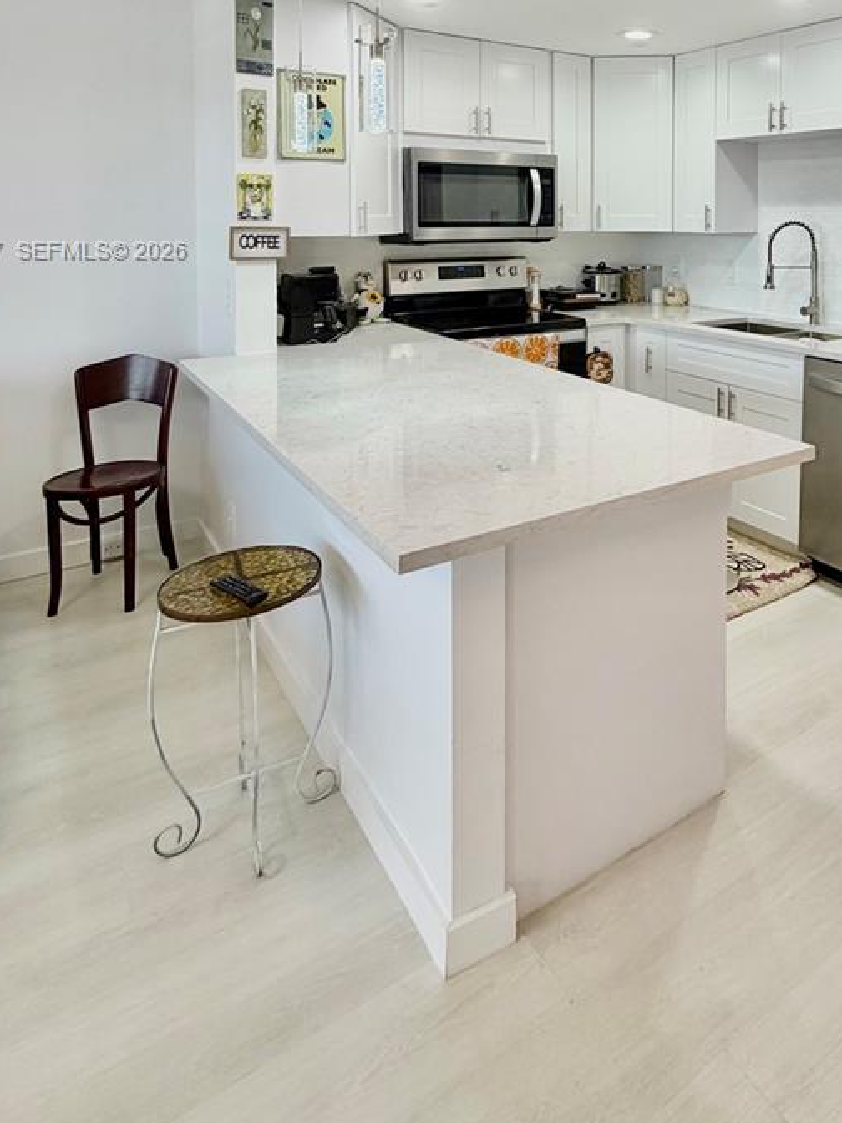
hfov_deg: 52.5
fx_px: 811
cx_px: 628
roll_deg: -0.5
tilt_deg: -2.0
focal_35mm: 25
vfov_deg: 64.3
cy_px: 252
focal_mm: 2.22
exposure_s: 1/120
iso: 100
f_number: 2.2
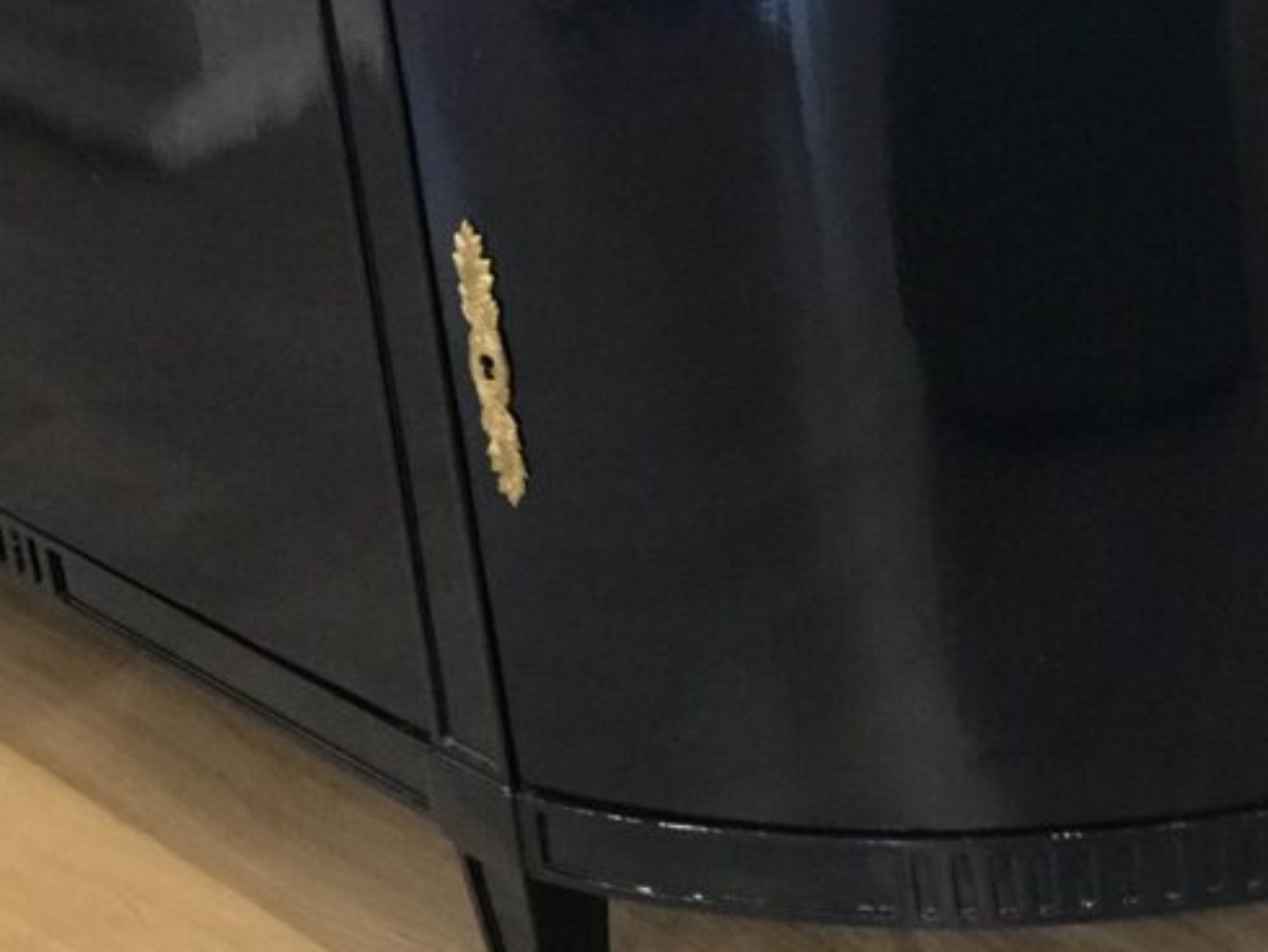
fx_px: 4361
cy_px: -28
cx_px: 440
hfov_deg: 16.5
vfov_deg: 12.3
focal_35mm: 119
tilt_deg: -20.5
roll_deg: +10.0
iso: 500
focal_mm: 6.6
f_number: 2.8
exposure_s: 1/60
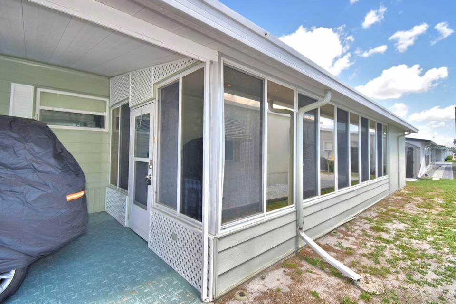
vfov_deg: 73.7
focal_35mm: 16
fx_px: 203
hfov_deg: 96.7
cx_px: 228
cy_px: 145
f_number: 4.5
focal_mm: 10
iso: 100
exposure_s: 1/250
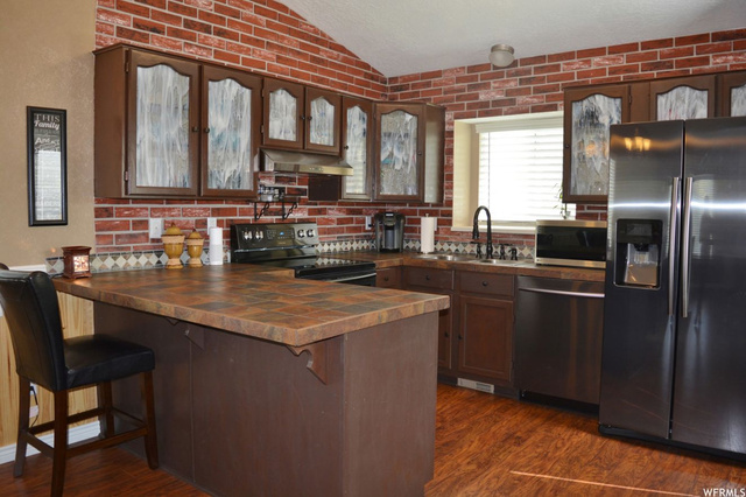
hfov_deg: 67.4
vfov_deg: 47.9
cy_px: 248
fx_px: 559
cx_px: 373
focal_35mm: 27
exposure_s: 1/125
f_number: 3.5
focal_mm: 18
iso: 400
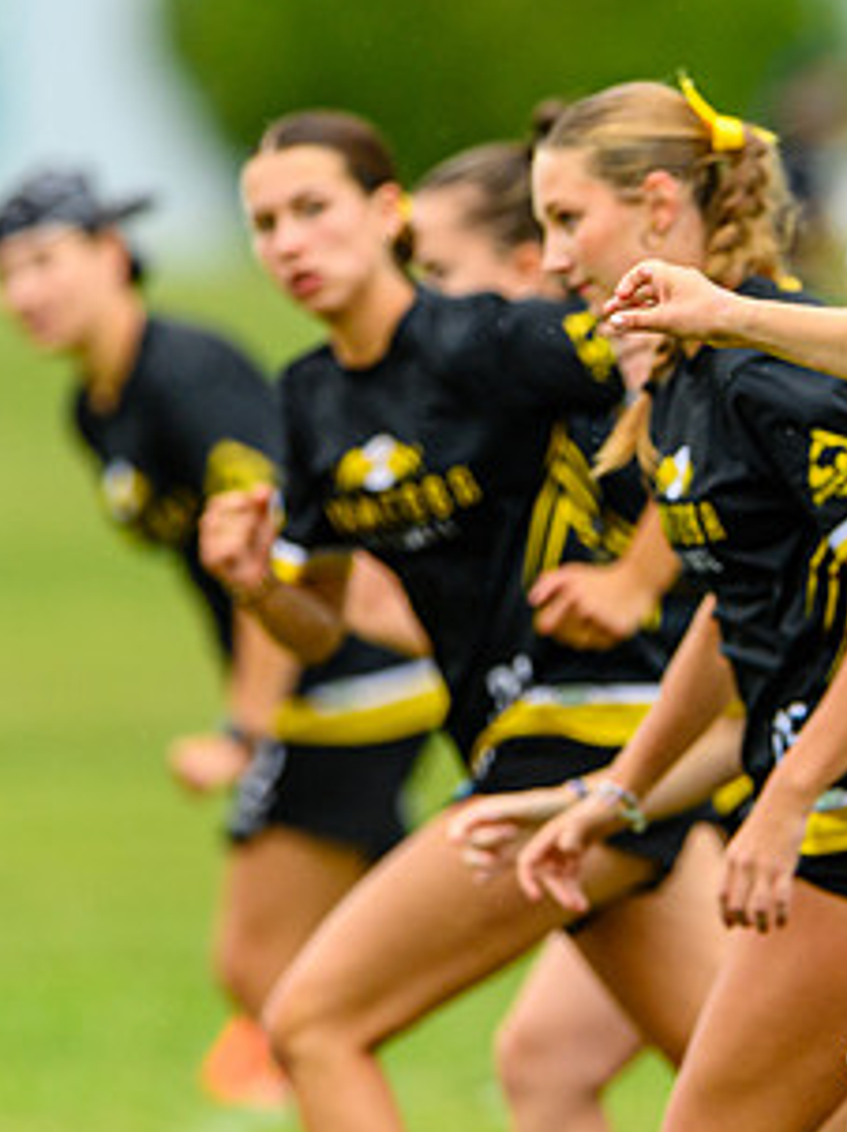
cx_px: 842
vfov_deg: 1.8
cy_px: 651
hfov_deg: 1.4
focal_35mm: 1080
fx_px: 35284
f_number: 3.2
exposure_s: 1/1250
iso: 400
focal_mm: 400
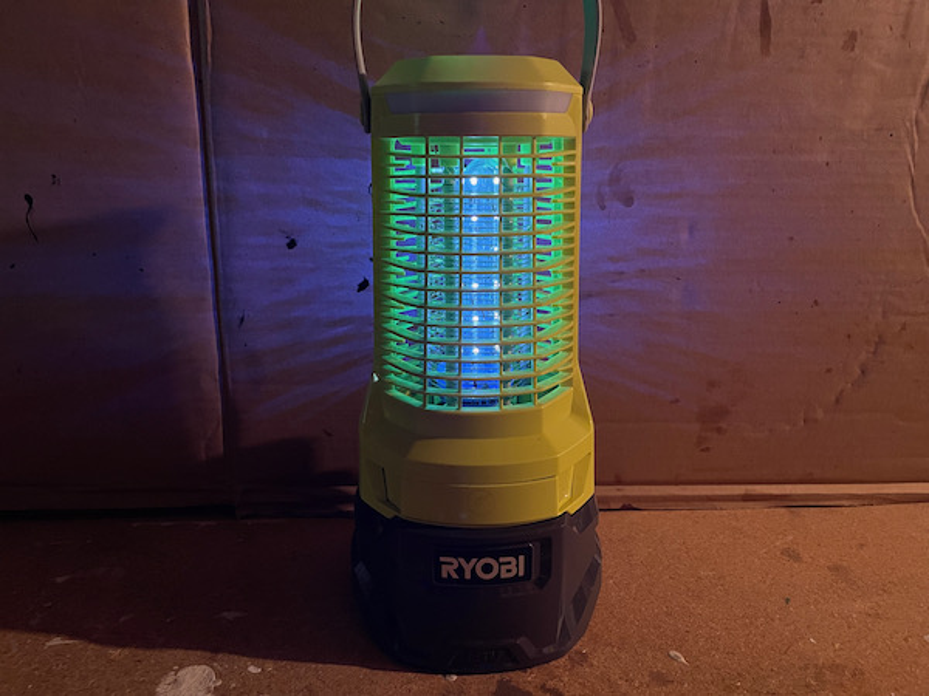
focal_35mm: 26
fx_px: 698
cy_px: 348
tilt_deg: -16.2
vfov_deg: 53.1
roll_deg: +0.0
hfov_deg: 67.3
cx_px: 464
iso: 800
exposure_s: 1/30
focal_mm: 4.2
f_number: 1.6
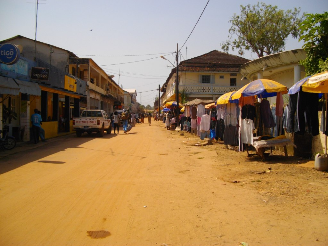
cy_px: 123
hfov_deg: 58.4
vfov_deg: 45.4
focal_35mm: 31
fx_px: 294
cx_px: 164
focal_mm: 5.7
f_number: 8.8
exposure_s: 1/250
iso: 100
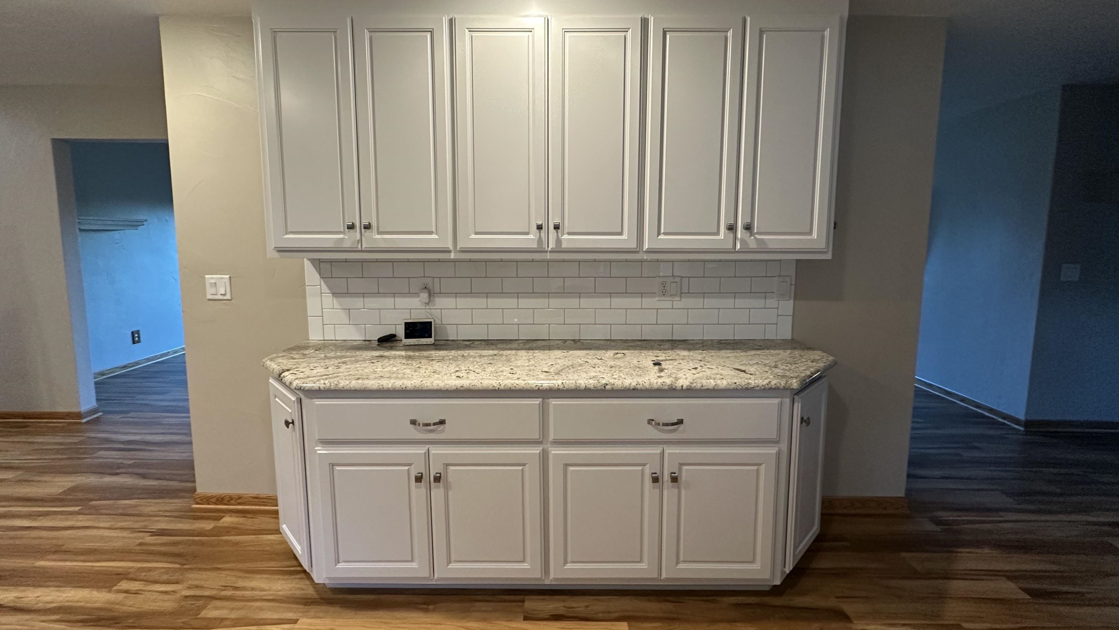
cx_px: 553
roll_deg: -0.5
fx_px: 475
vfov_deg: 66.9
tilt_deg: -5.7
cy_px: 285
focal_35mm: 16
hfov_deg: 99.4
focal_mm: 2.22
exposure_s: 1/60
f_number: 2.2
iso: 320
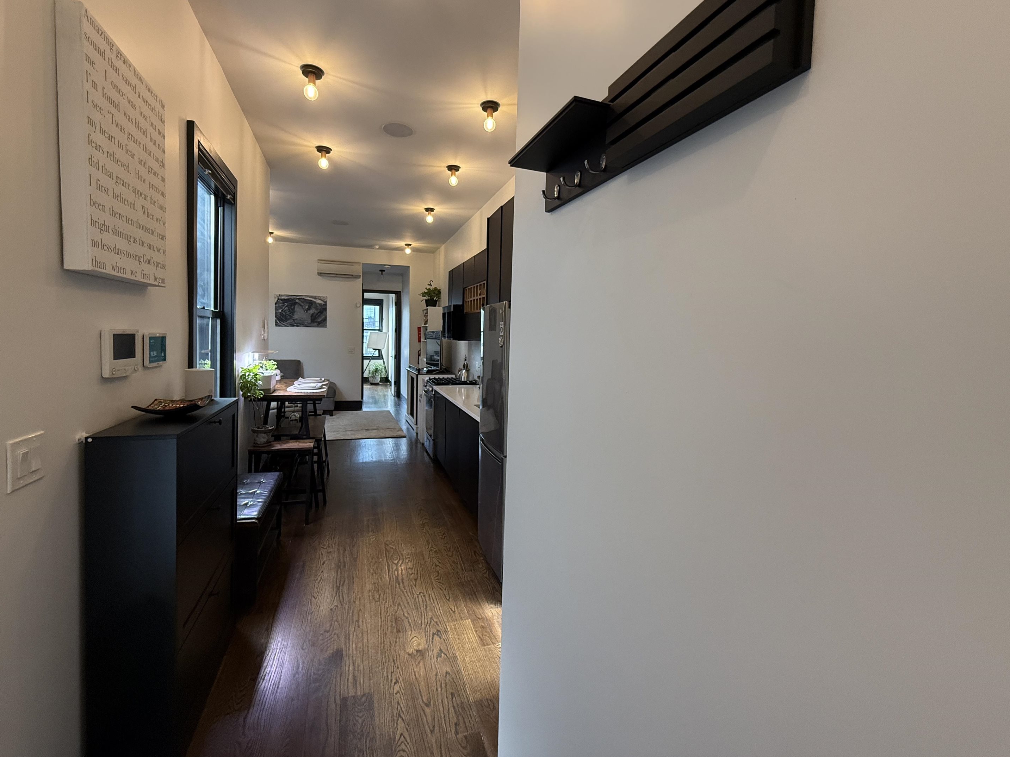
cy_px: 355
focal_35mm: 15
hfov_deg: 98.1
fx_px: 438
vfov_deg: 81.6
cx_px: 488
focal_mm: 2.22
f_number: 2.2
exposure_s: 1/120
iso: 250
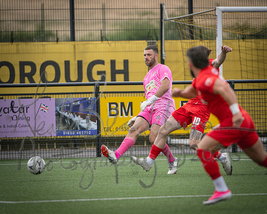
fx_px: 3356
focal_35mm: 425
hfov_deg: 4.6
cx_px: 143
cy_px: 108
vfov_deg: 3.6
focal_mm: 350
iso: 400
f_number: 4
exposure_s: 1/1600
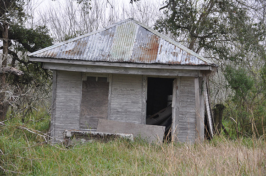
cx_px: 133
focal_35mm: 117
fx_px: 863
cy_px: 88
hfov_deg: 17.5
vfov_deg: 11.7
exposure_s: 1/60
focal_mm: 78
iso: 400
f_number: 5.3
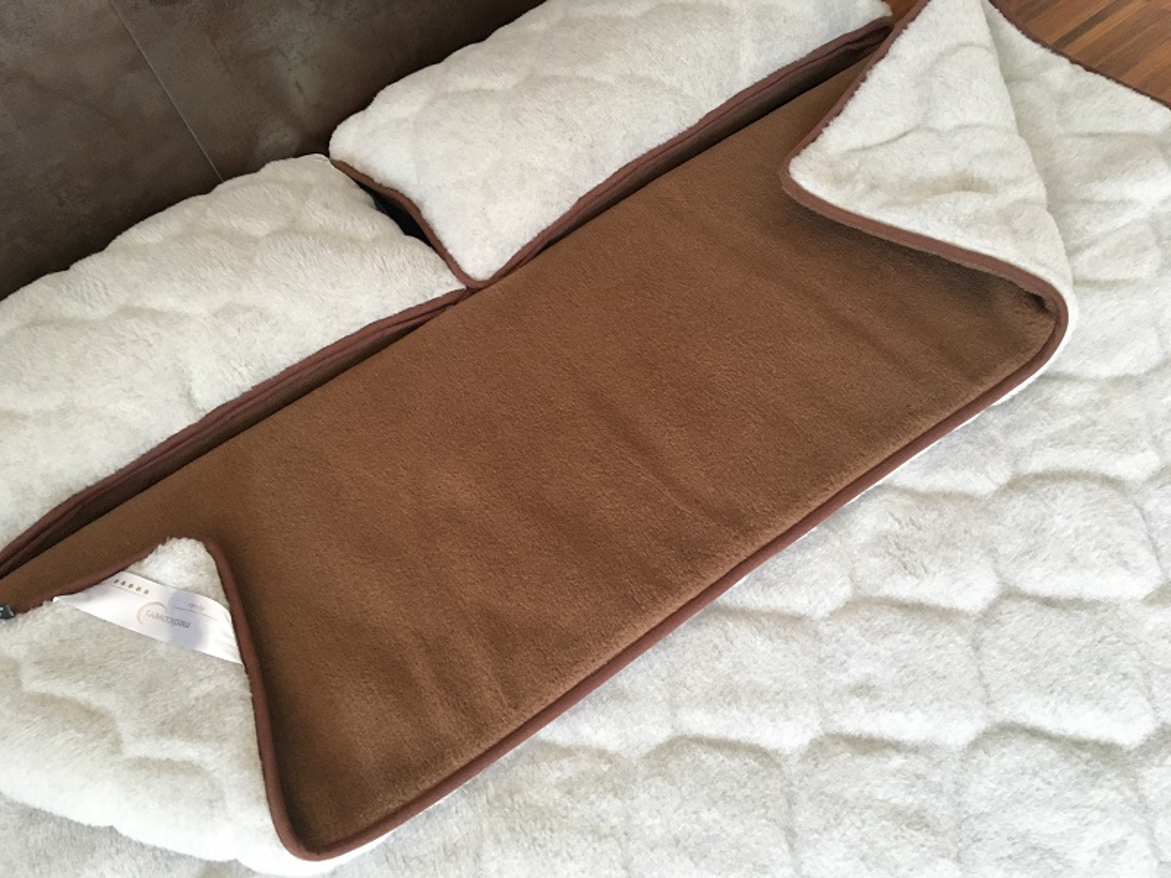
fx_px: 981
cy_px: 439
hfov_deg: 61.7
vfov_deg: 48.2
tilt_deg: -51.2
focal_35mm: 29
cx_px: 586
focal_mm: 4.15
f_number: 2.2
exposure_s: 1/33
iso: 200
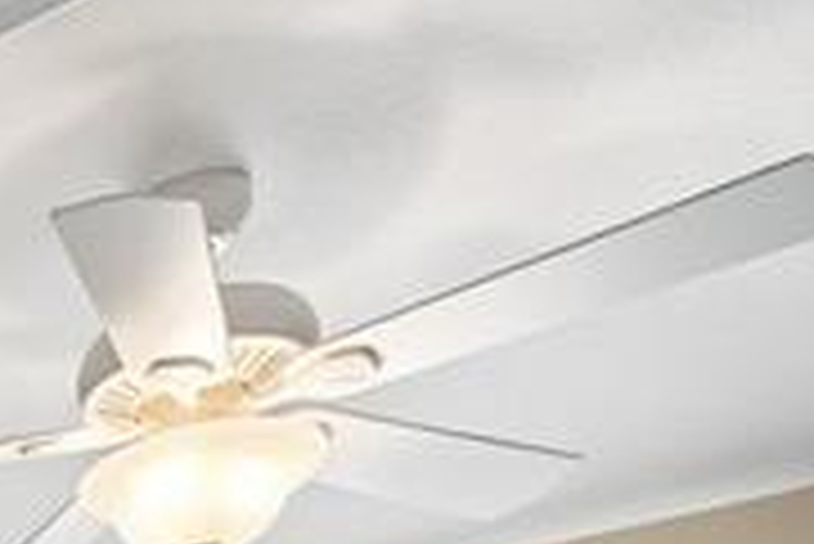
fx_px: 1788
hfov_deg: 18.0
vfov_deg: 13.3
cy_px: 1272
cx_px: -801
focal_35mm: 79
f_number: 8
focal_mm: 14
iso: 400
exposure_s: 1/10
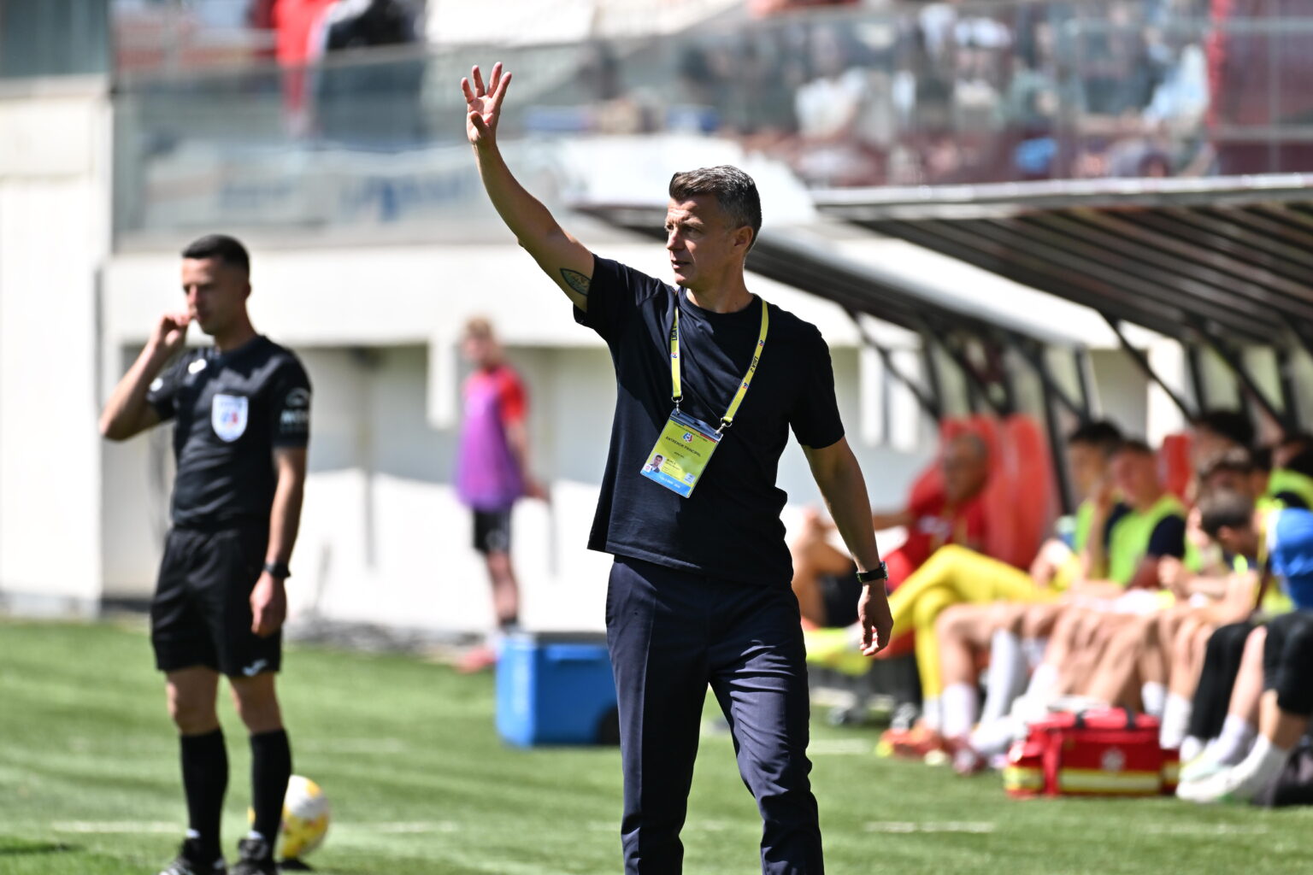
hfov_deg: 3.4
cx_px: 656
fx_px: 21882
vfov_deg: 2.3
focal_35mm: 600
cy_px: 438
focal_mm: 600
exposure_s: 1/1250
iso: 500
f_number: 6.3
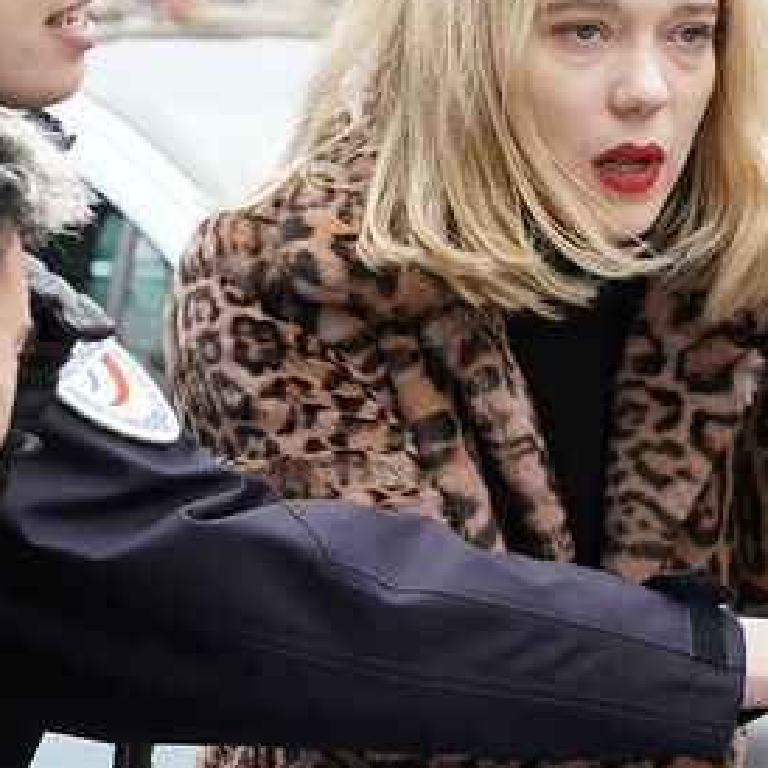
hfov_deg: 8.2
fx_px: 5346
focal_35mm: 213
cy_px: 537
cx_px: 538
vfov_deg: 8.2
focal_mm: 70
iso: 1600
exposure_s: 1/640
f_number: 5.6
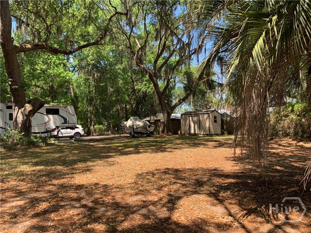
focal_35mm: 26
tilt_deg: +3.8
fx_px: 234
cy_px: 116
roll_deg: +1.2
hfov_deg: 67.3
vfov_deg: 53.1
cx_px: 156
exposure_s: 1/518
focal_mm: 4.25
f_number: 1.8
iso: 25
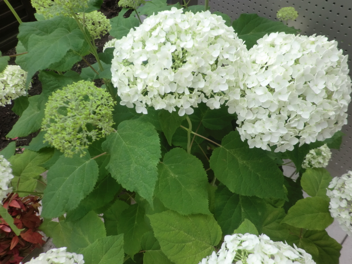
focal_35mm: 26
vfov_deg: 53.1
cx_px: 176
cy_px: 132
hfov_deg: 67.3
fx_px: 264
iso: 50
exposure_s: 1/100
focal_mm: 4.7
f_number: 2.8
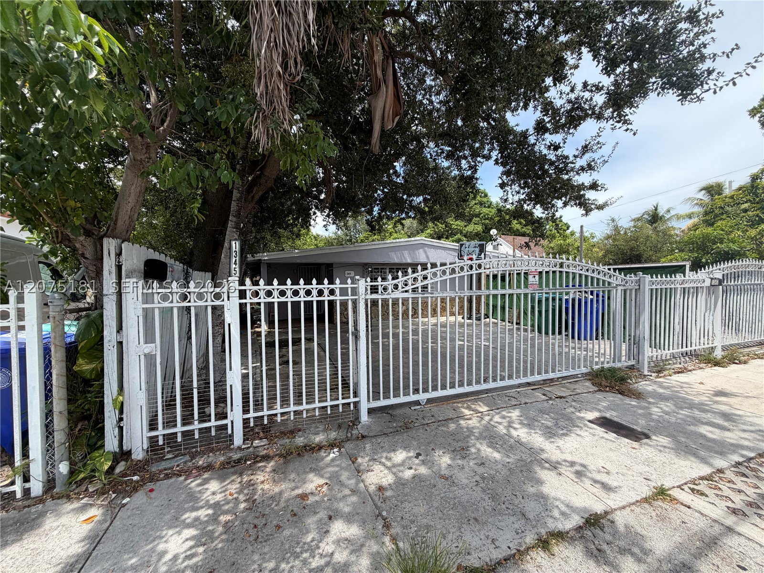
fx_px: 309
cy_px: 286
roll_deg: +1.0
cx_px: 382
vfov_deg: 85.7
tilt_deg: -2.4
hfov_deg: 102.1
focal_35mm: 14
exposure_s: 1/770
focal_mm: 2.22
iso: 40
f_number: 2.2
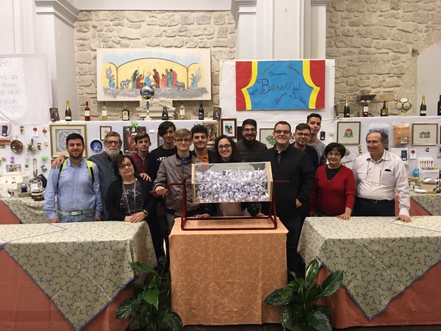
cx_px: 220
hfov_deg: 61.7
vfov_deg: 48.2
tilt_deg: -4.4
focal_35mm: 29
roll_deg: +0.5
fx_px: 369
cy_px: 166
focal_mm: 4.15
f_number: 2.2
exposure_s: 1/17
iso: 80
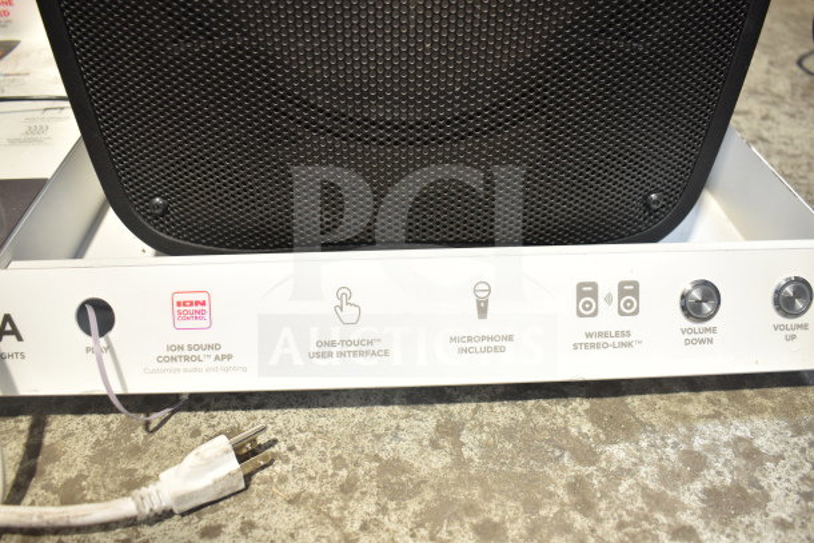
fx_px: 712
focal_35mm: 32
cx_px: 407
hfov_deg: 59.5
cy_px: 272
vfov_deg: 41.7
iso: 360
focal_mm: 21
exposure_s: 1/30
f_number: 3.8
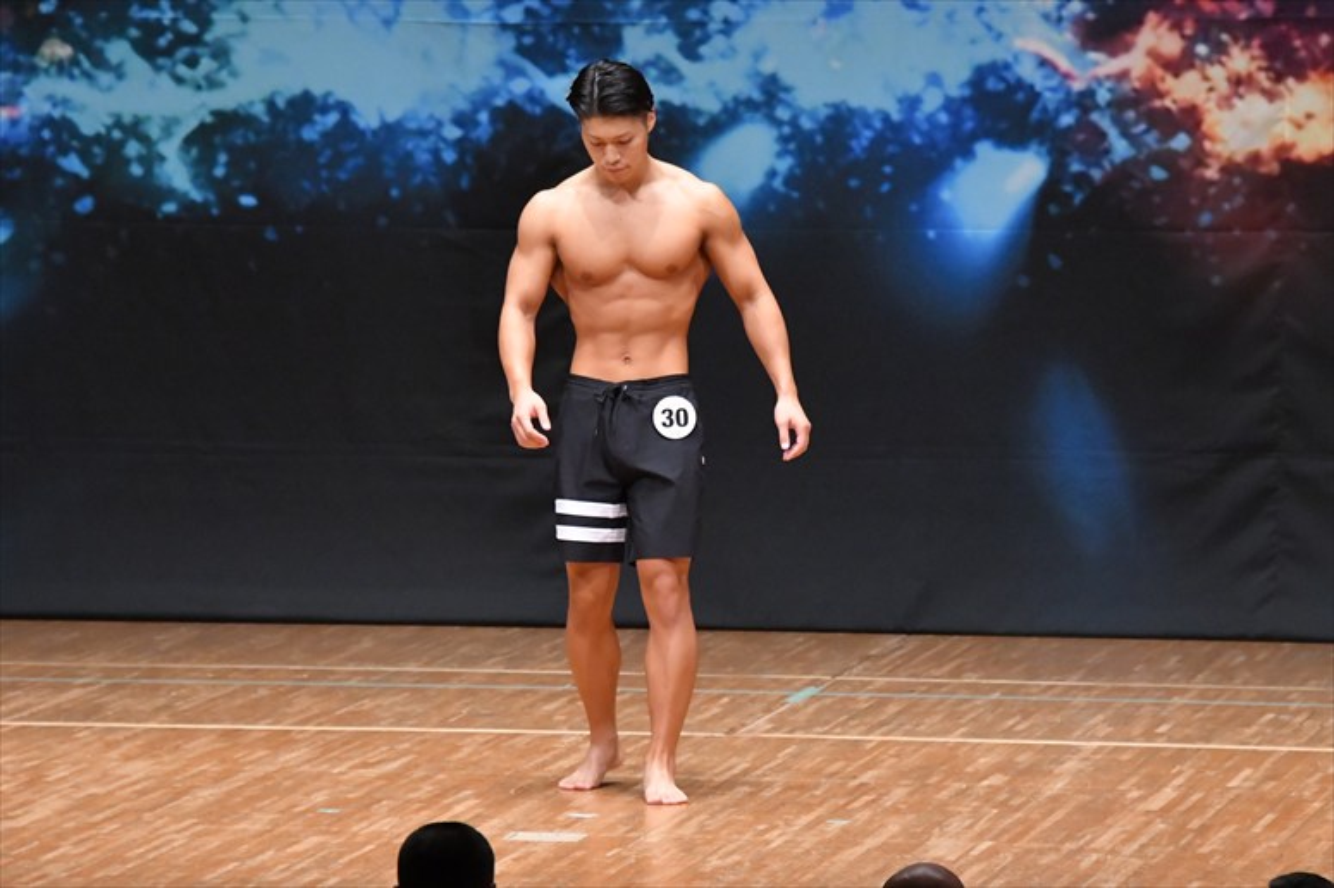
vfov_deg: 5.1
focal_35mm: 270
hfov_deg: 7.6
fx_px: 10000
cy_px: 444
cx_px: 667
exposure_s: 1/400
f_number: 5.6
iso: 8000
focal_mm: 180
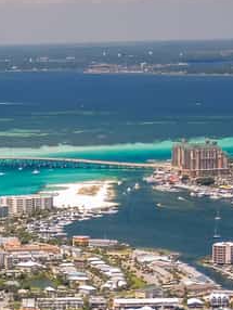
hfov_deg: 8.2
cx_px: -38
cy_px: 280
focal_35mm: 181
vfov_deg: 10.9
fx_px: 1619
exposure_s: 1/800
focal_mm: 35
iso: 200
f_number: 4.5
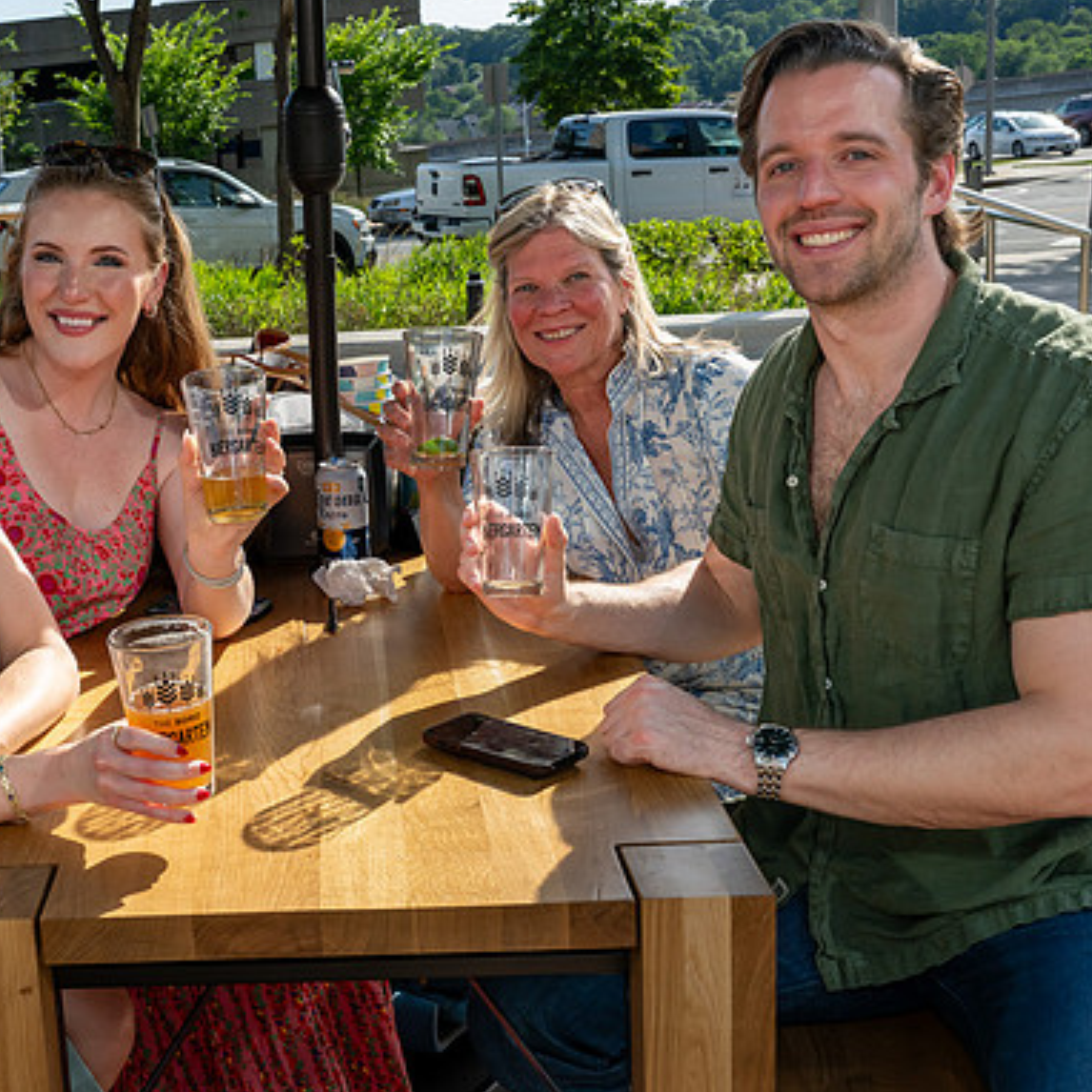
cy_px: 489
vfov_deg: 34.6
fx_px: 1749
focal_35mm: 49
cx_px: 193
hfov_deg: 33.5
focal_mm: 30.5
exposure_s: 1/500
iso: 500
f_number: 9
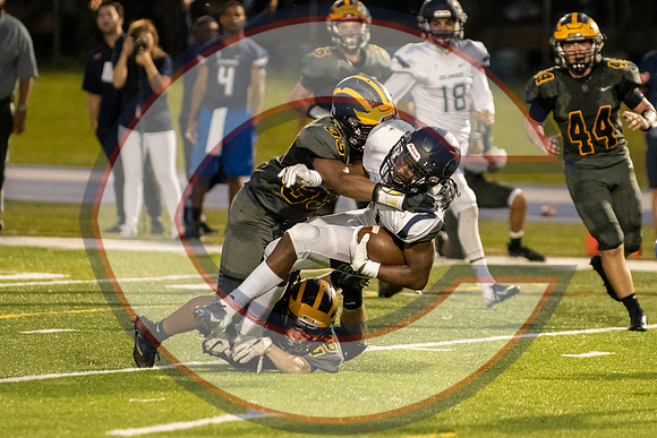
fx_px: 7619
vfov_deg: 3.3
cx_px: 420
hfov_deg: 4.9
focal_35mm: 417
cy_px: 177
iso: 9000
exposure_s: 1/1600
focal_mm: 200
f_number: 2.8
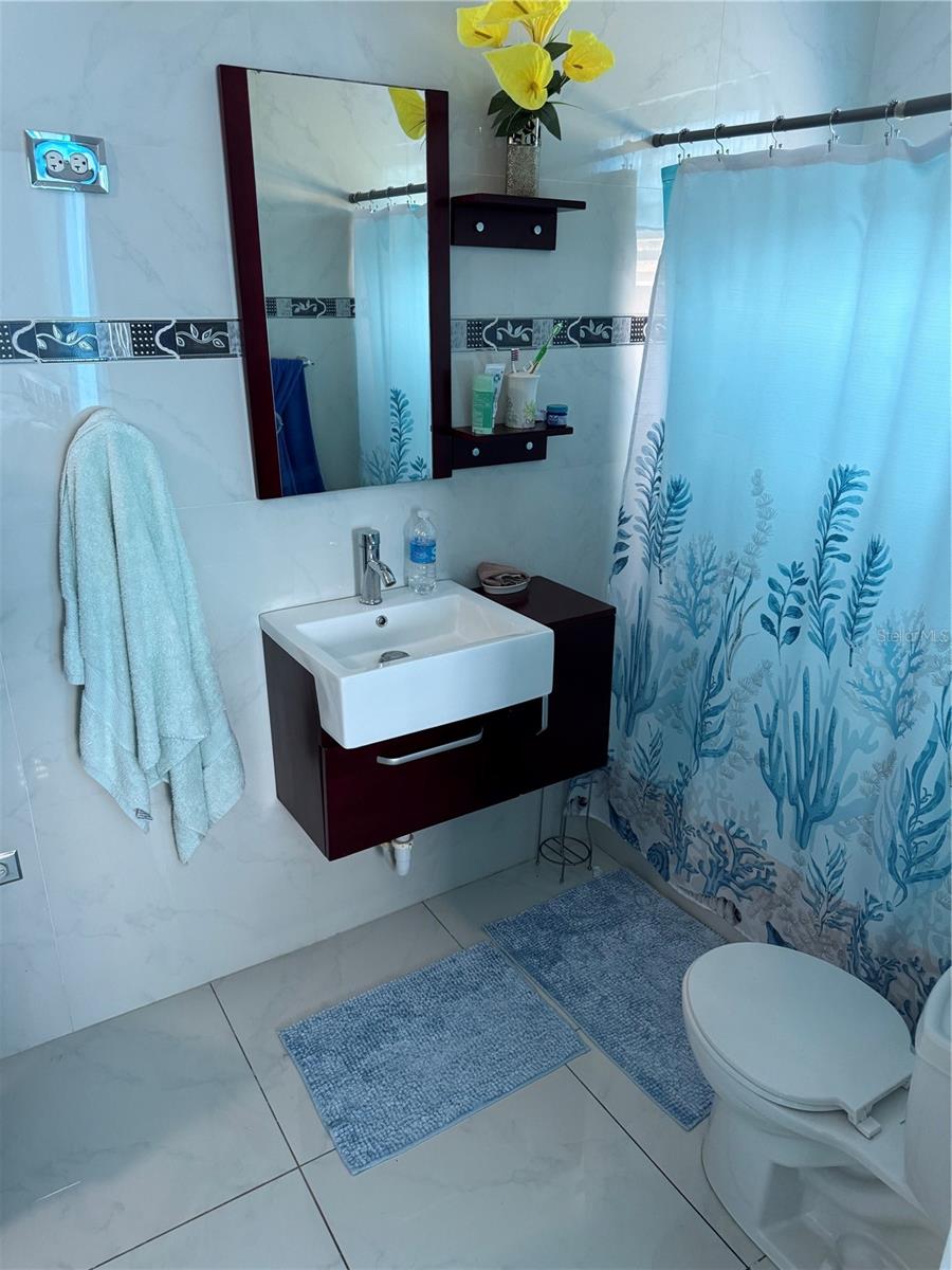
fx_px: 880
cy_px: 635
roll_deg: -0.5
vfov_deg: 71.6
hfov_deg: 56.8
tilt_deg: -20.6
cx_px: 476
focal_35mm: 24
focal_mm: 6.76
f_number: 1.78
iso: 320
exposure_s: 1/60
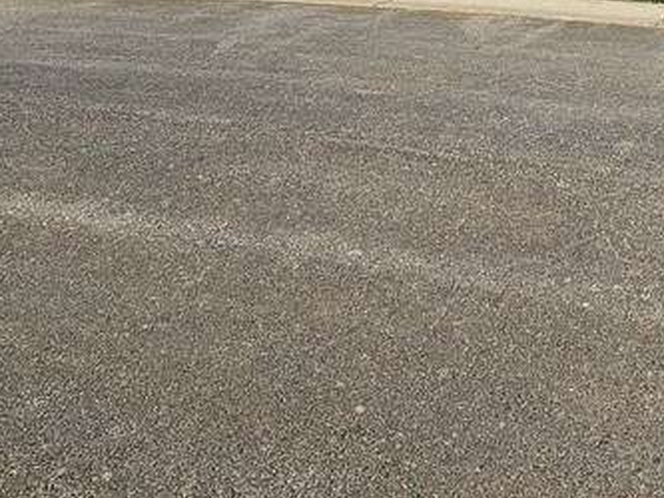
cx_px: 622
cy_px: -163
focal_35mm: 40
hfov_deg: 42.1
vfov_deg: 28.8
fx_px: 768
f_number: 2.2
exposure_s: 1/5271
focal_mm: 2.2
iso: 50
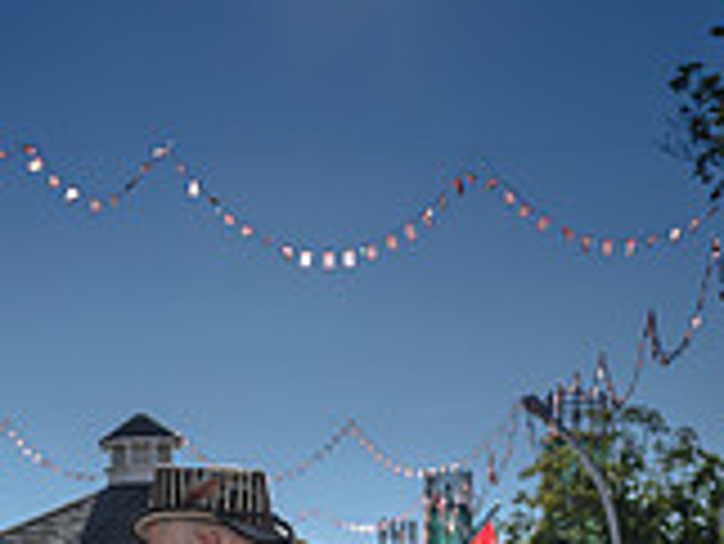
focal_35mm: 101
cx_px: 189
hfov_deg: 19.3
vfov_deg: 13.9
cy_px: 776
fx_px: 2114
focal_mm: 28.5
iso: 64
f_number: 3.5
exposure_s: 1/640
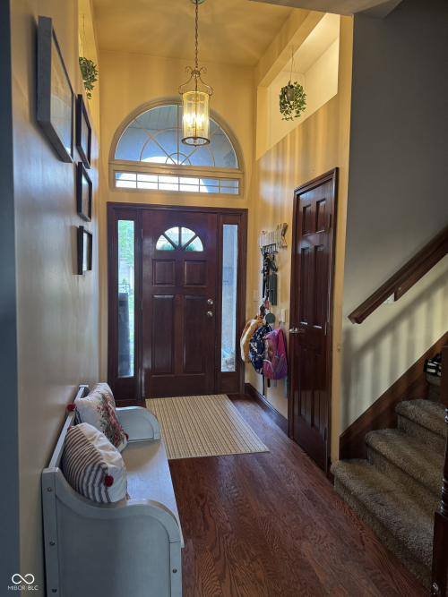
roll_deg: +0.3
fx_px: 414
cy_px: 298
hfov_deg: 56.8
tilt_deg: -3.5
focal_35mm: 24
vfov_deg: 71.6
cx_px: 224
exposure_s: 1/60
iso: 250
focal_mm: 6.76
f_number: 1.78
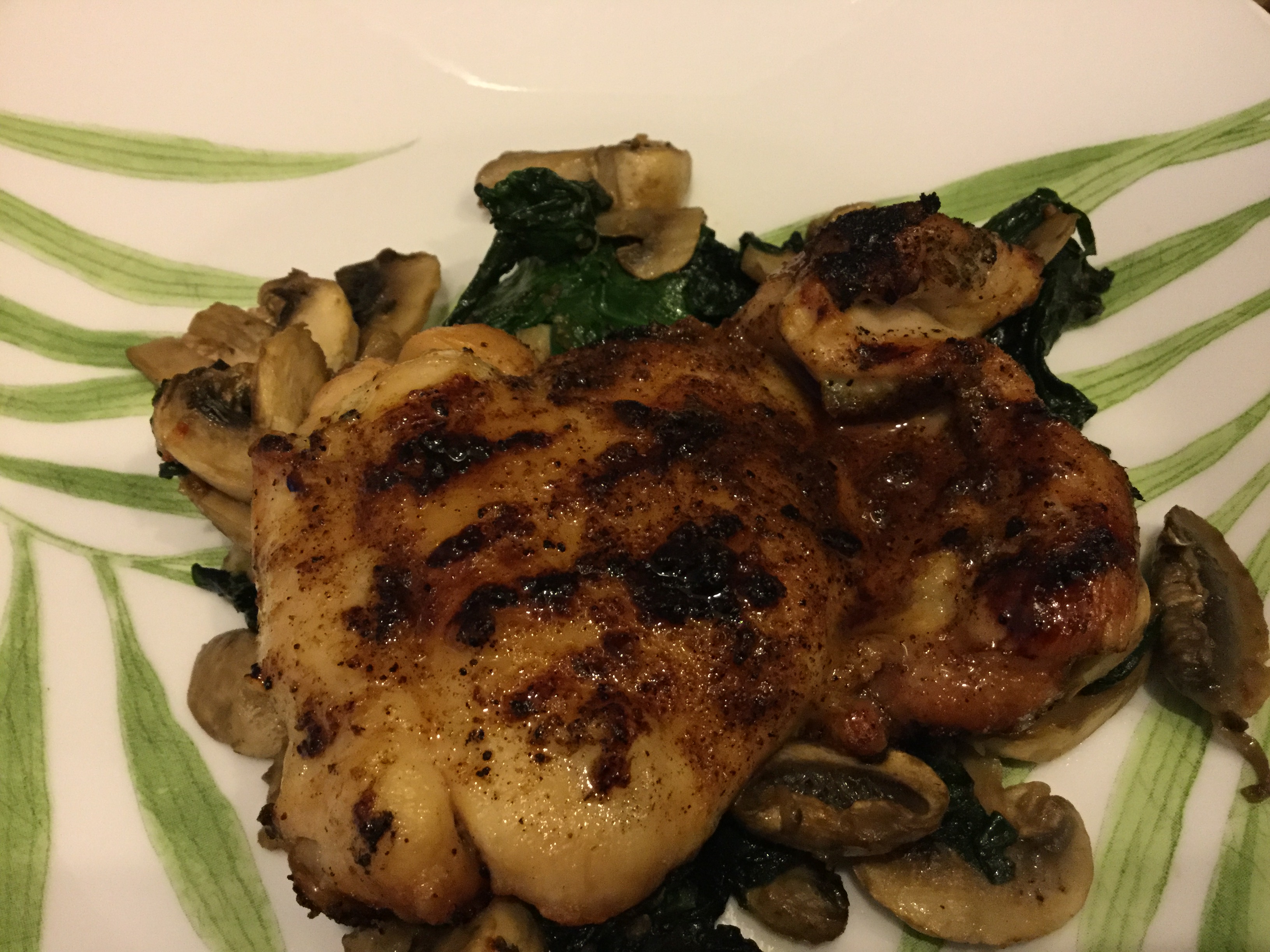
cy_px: 476
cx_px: 635
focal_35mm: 31
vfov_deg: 45.4
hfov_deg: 58.4
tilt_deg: -53.5
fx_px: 1137
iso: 200
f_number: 2.4
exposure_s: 1/15
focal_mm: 3.3
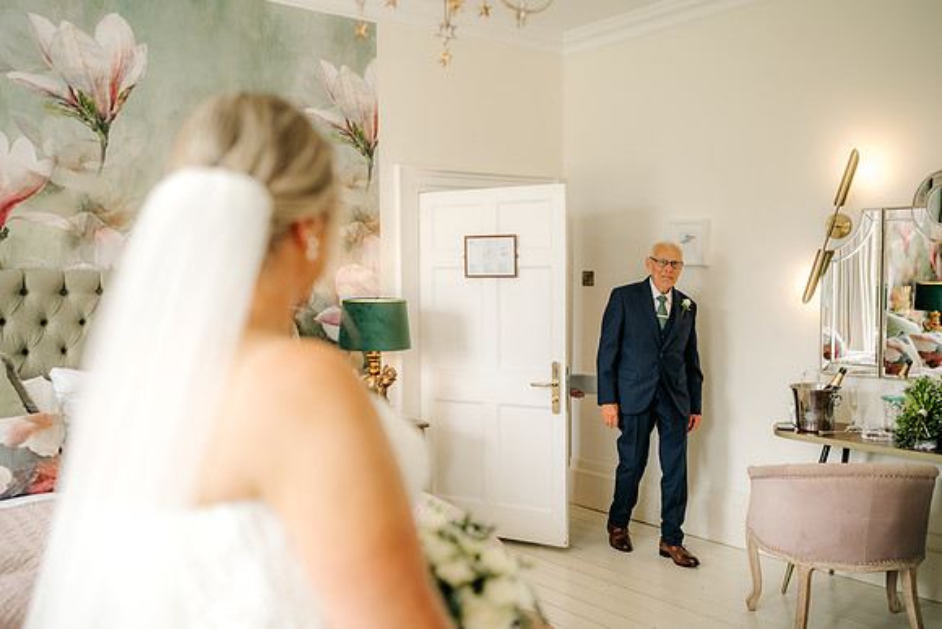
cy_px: 314
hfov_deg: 54.4
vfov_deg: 37.9
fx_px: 916
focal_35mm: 35
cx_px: 471
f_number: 2
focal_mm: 35
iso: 100
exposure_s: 1/200
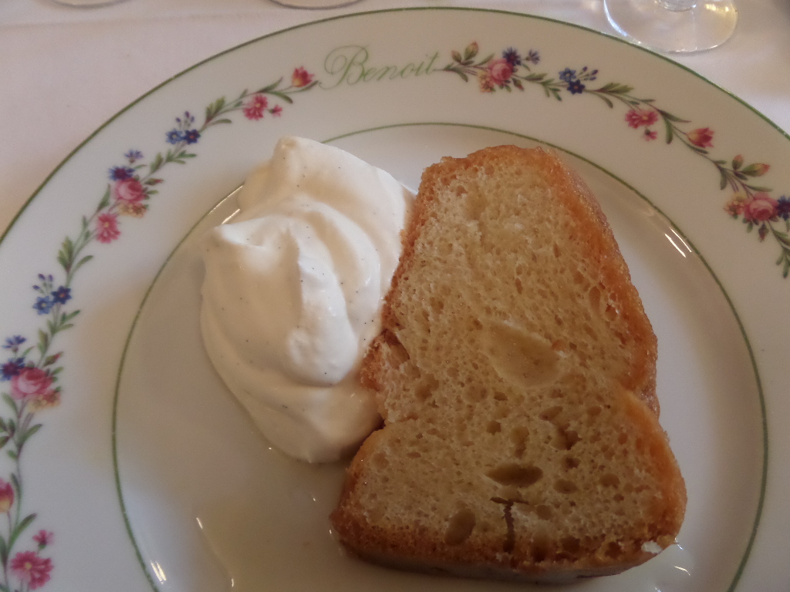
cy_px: 296
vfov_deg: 56.8
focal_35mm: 24
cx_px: 395
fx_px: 548
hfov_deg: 71.6
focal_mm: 4
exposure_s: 1/20
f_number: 3.2
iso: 320
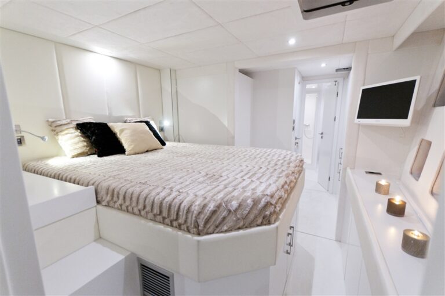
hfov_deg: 100.5
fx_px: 185
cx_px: 222
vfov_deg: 77.2
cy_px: 148
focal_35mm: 15
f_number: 4
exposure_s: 1/15
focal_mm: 10
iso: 500
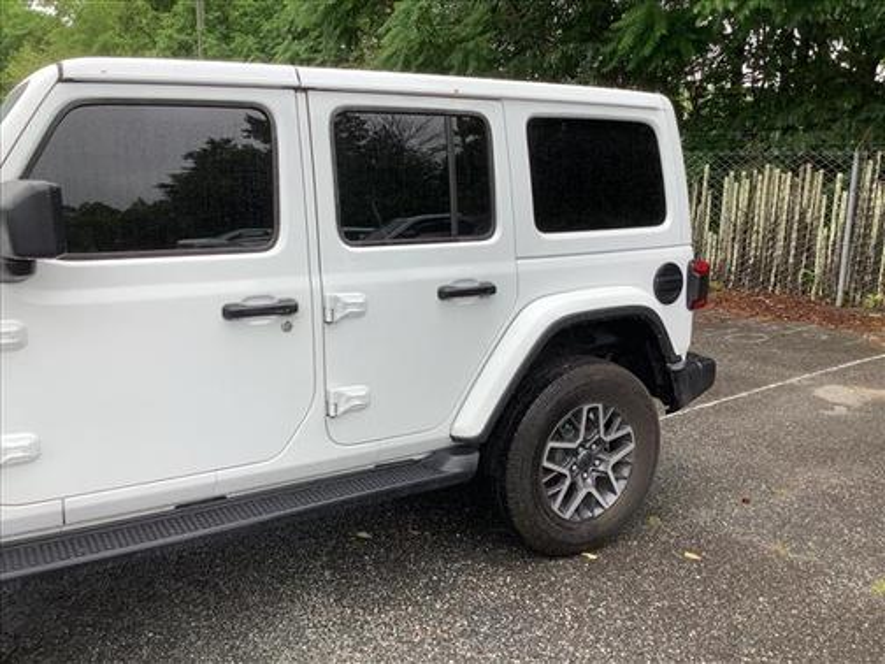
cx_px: 442
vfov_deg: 45.4
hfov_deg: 58.4
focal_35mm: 31
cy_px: 332
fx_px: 793
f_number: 2.4
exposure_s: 1/142
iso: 25
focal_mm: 3.3
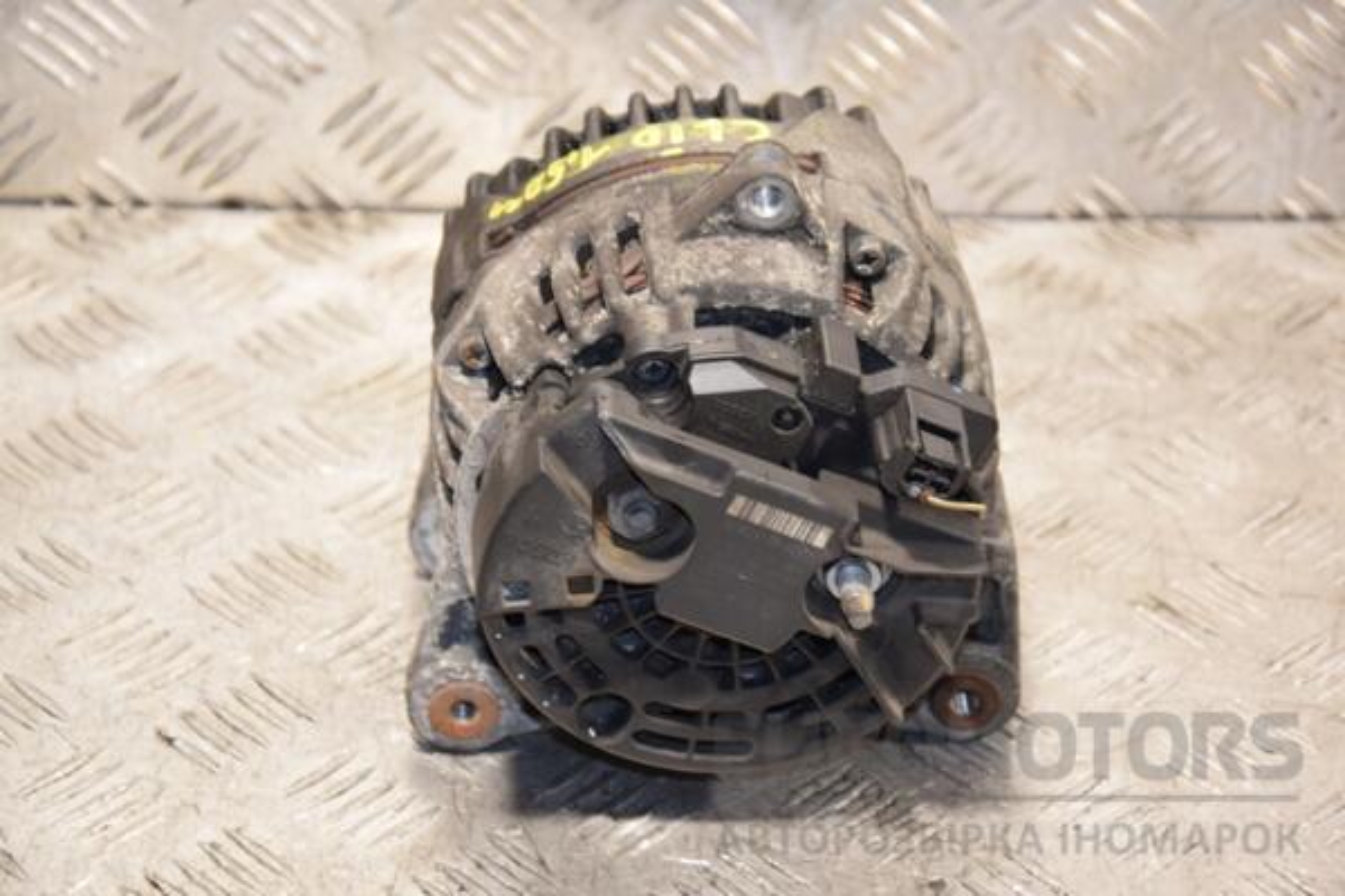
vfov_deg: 13.0
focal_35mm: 105
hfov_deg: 19.5
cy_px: 448
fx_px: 3923
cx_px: 672
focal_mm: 70
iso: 800
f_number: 5.3
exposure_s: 1/80
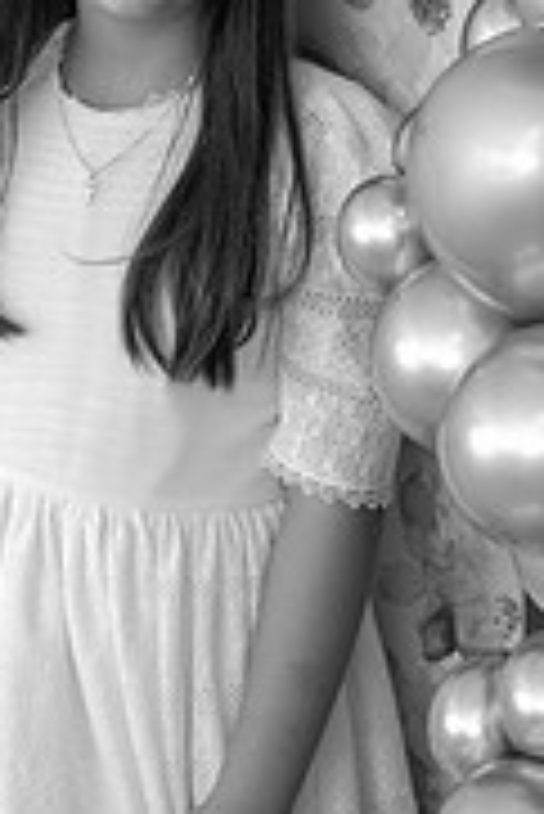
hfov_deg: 10.6
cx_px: 216
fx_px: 2918
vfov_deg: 15.8
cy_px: 220
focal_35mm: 129
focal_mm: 52
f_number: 6.3
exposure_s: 1/80
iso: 800
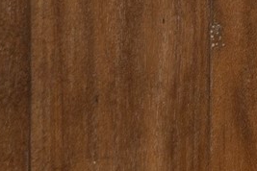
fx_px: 871
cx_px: 892
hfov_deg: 9.6
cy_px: -336
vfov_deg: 9.1
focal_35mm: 122
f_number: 8
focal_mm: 16
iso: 160
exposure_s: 1/2
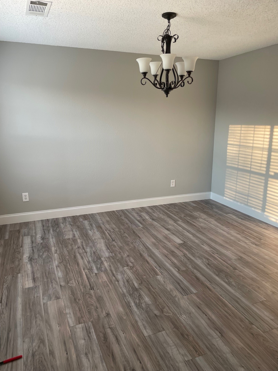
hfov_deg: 53.1
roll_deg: +0.8
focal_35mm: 26
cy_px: 186
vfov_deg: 67.3
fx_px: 278
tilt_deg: -13.6
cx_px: 139
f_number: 1.6
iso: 50
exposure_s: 1/121
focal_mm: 4.2
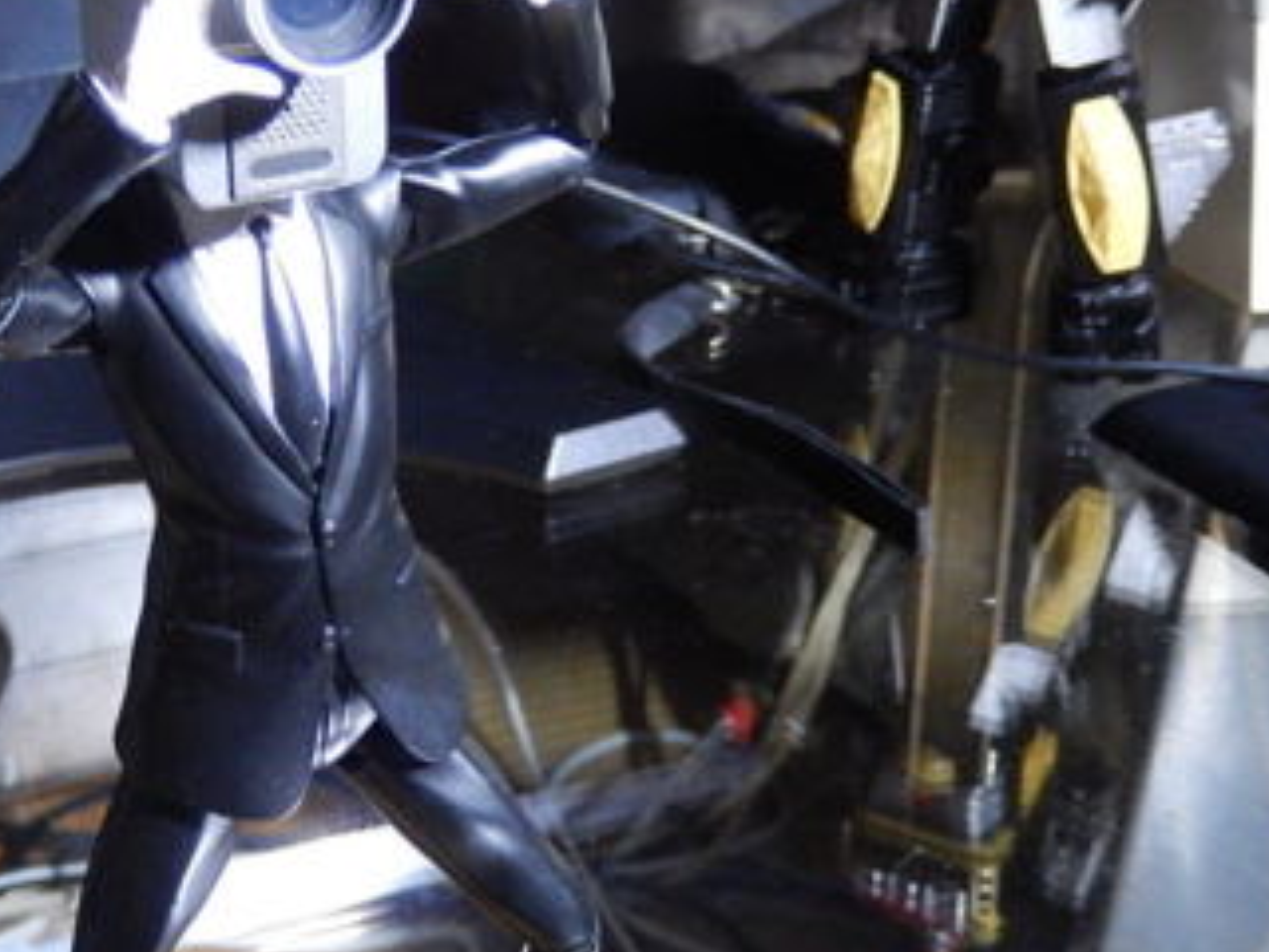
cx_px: 345
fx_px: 2200
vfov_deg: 24.4
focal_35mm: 60
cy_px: 555
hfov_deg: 31.7
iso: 800
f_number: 3.8
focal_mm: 5.7
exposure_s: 1/4
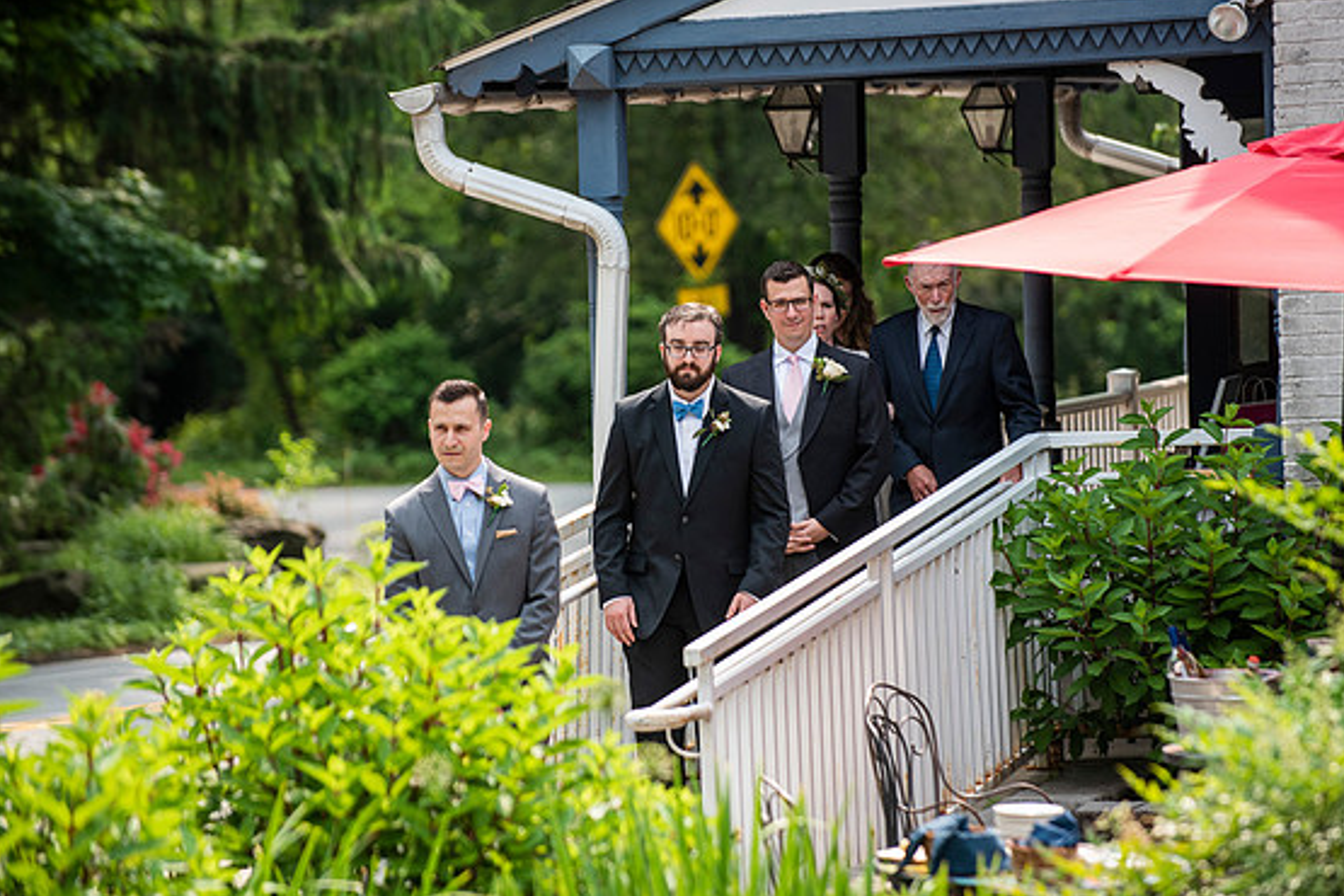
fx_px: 7802
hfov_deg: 9.8
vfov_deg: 6.6
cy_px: 456
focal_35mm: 209
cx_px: 695
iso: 640
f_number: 3.5
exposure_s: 1/2000
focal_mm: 200
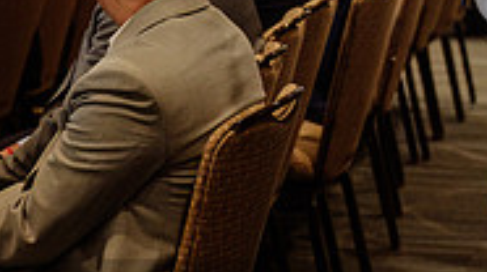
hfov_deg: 15.5
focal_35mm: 139
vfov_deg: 8.6
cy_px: -56
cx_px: 195
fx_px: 1792
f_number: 2.8
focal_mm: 37
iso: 1600
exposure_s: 1/200
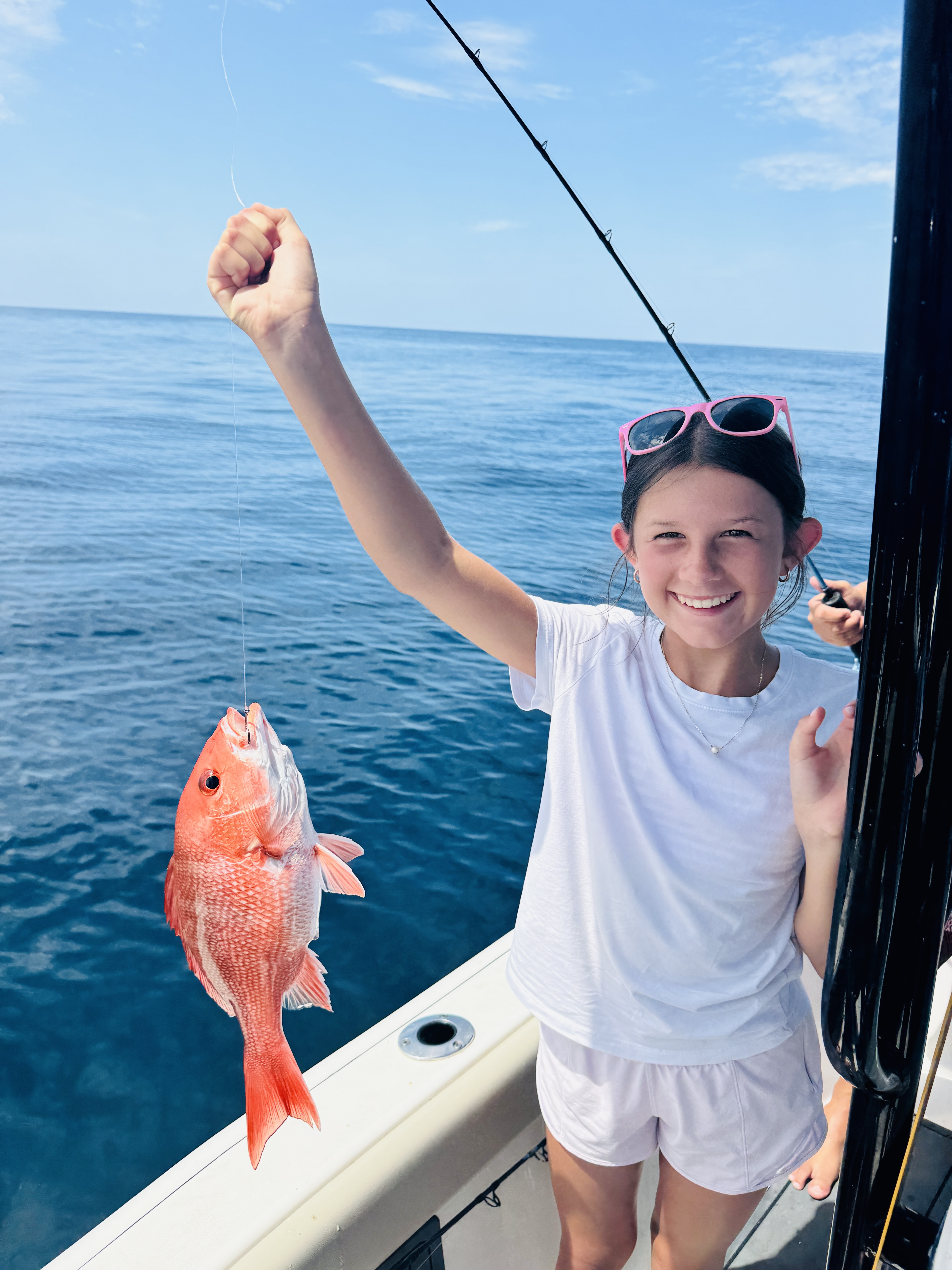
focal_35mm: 24
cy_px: 635
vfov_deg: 71.6
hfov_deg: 56.8
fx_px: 880
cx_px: 476
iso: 80
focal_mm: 6.76
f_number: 1.78
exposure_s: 1/4310
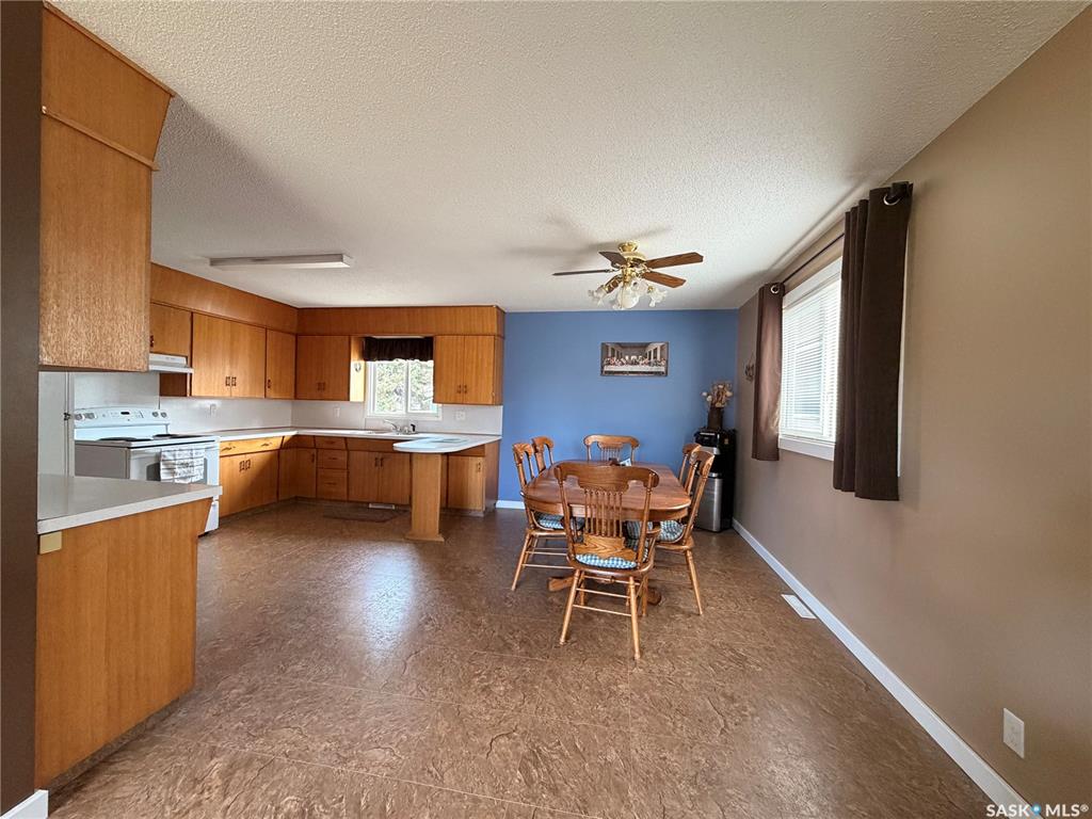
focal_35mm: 14
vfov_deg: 85.7
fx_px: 442
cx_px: 546
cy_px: 410
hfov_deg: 102.1
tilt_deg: -0.7
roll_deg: -1.7
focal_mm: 2.22
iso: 320
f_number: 2.2
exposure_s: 1/63
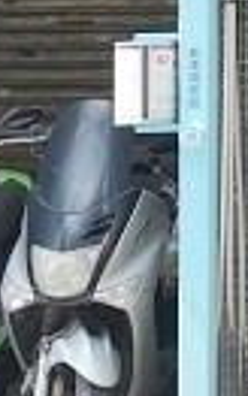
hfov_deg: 2.9
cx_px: 947
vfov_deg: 4.6
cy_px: -665
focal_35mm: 438
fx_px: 4731
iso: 250
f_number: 4
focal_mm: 47
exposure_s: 1/160
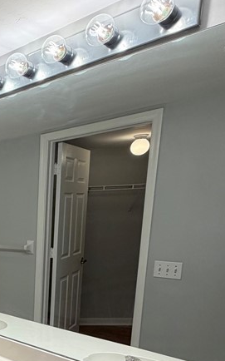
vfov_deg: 52.5
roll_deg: +2.6
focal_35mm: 35
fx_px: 344
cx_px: -79
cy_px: 277
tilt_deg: -10.9
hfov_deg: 28.6
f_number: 2.2
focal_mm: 2.22
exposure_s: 1/120
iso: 125
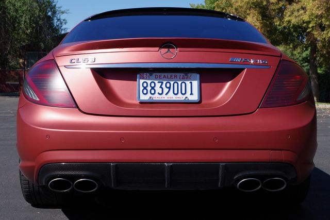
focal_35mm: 57
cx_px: 165
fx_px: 523
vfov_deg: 23.8
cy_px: 110
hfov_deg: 35.0
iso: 200
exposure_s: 1/400
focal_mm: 37.5
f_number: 9
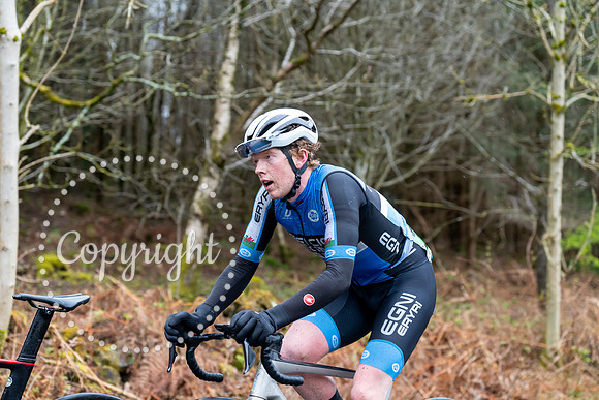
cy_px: 200
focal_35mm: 70
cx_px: 300
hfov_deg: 28.8
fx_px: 1165
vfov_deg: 19.5
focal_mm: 70
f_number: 3.5
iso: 1600
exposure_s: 1/1000
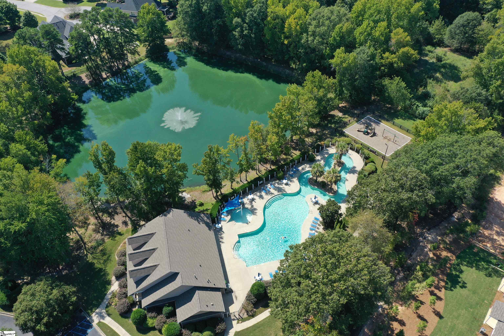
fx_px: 392
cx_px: 252
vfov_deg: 46.4
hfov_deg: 65.5
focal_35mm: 28
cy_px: 168
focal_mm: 10.26
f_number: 5.6
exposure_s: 1/320
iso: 100
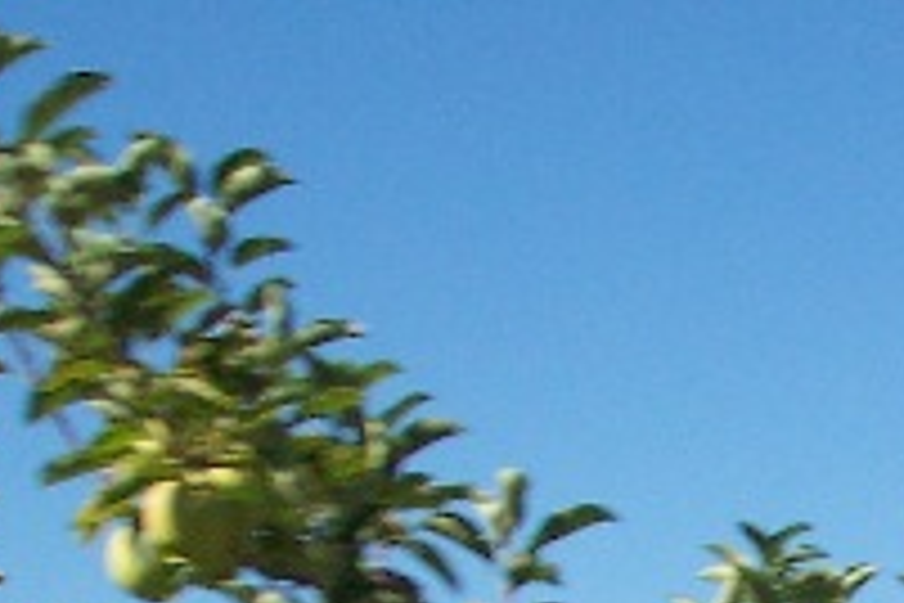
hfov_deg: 12.0
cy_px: 1120
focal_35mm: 157
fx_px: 3942
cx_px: 1660
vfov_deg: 8.4
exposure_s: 1/700
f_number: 4.8
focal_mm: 8
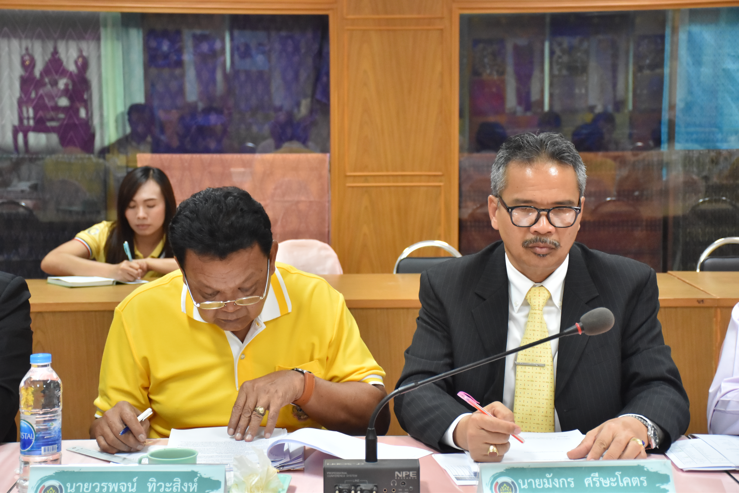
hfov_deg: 28.1
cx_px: 370
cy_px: 246
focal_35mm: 72
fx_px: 1478
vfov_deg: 18.9
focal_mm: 48
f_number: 5
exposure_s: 1/100
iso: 2000
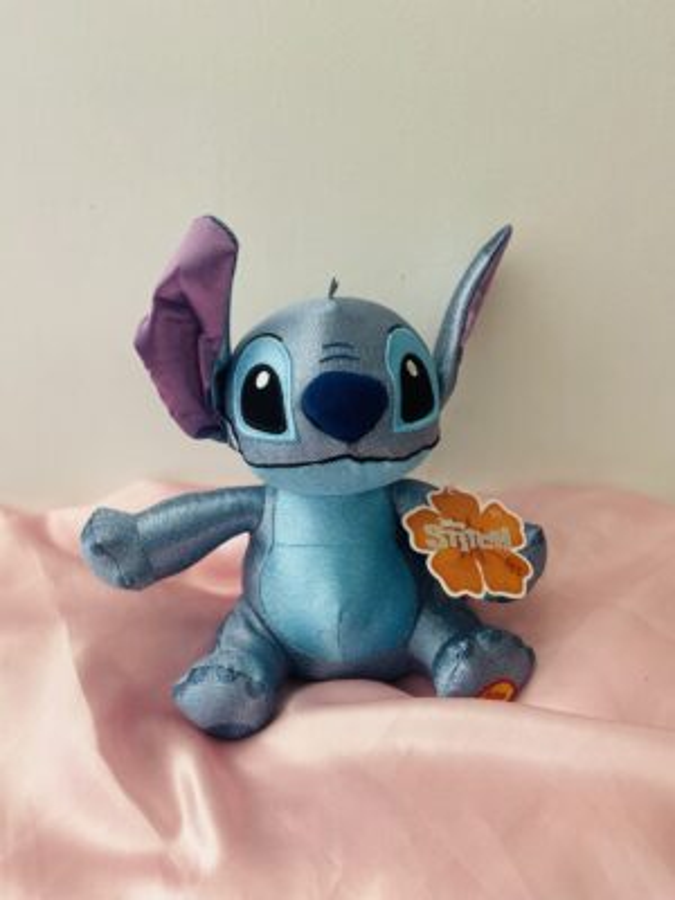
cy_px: 450
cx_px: 338
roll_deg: +0.4
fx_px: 676
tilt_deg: -20.6
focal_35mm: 26
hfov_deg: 53.1
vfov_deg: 67.3
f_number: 1.8
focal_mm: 4.25
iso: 200
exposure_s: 1/60
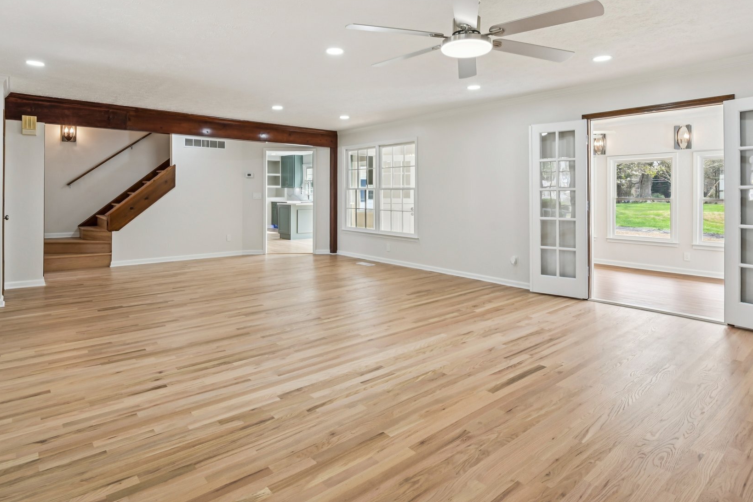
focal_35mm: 20
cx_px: 351
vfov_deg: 61.3
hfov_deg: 83.9
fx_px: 418
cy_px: 197
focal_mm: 16
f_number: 8
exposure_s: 1/60
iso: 200
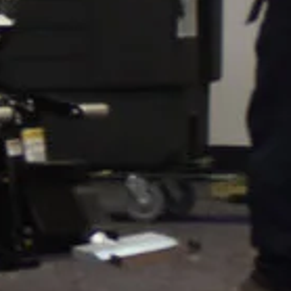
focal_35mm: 806
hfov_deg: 2.1
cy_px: -188
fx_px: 7665
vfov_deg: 2.2
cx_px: -887
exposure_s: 1/80
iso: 800
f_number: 4.5
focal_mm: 55
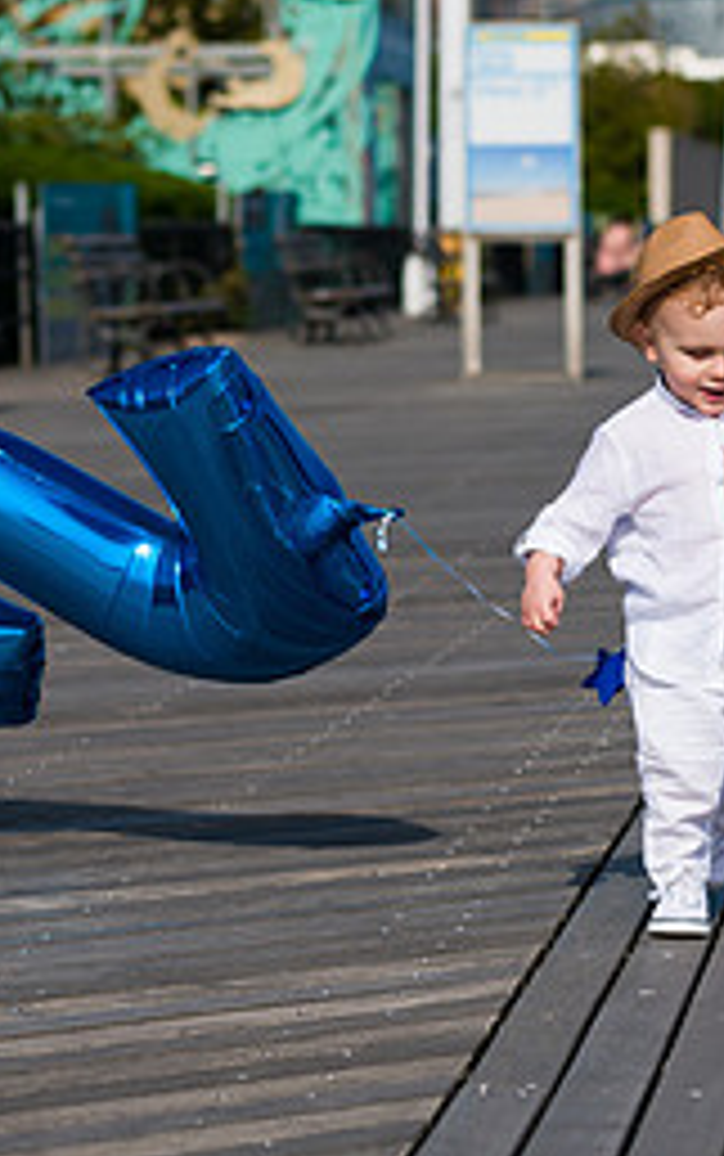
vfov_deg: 13.0
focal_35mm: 161
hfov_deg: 8.1
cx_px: 567
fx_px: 5074
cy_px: 490
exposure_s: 1/6400
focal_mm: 70
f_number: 4
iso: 200
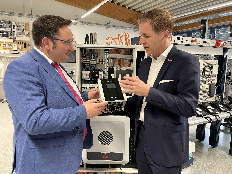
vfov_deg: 53.1
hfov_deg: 67.3
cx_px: 116
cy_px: 87
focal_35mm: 26
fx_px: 174
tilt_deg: -7.5
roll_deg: -0.2
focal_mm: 5.1
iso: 200
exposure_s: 1/50
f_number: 1.6
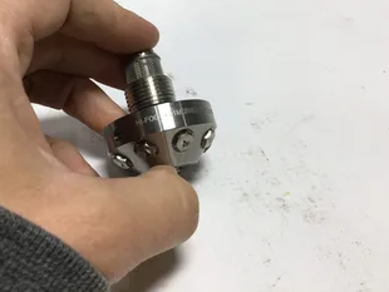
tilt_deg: -38.2
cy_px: 109
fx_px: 450
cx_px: 169
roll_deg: -1.9
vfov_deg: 35.8
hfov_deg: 46.7
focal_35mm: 40
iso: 25
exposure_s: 1/121
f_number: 2.4
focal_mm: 3.3
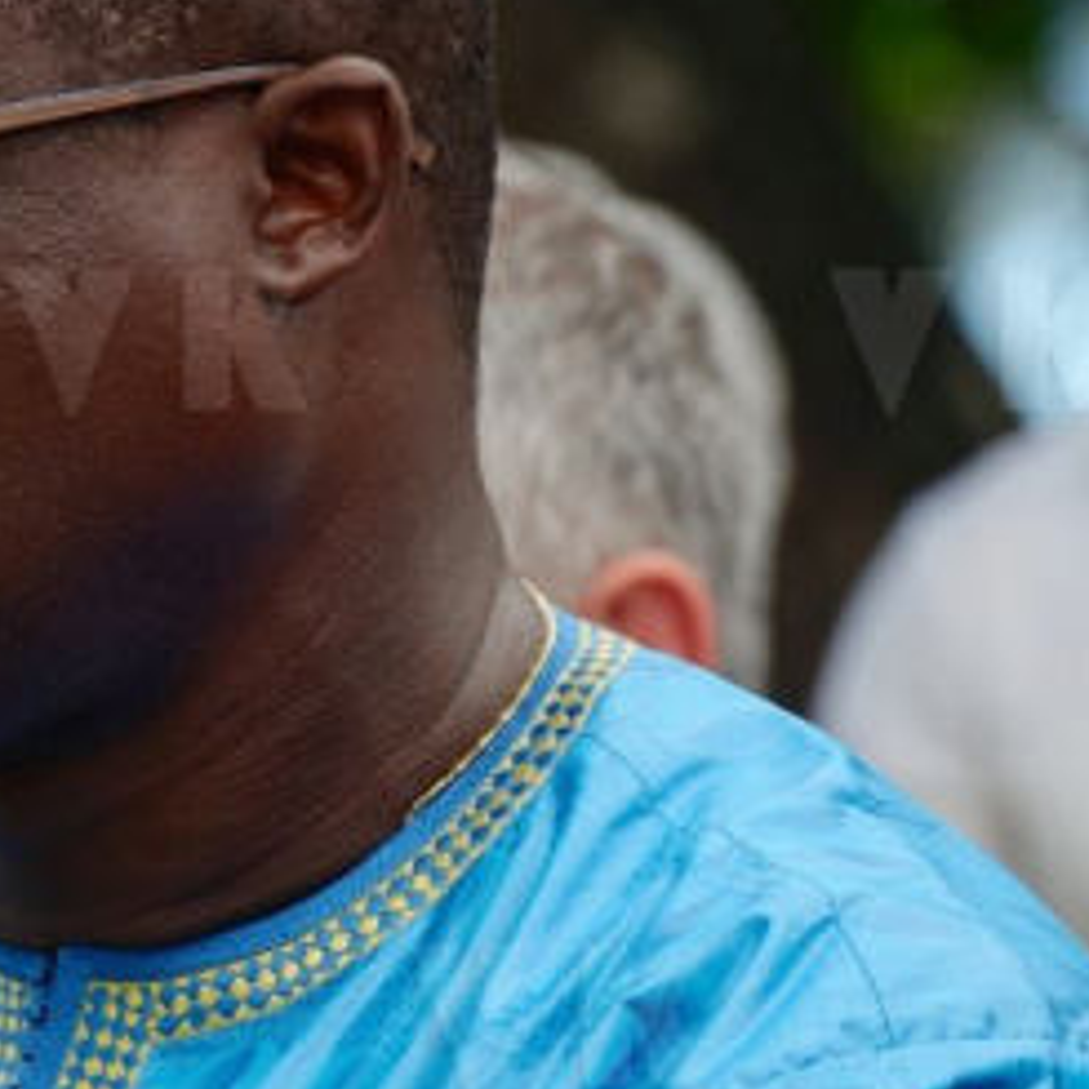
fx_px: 29542
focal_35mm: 830
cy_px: 476
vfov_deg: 2.1
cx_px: -262
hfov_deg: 2.1
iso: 100
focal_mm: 200
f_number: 6.3
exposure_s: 1/250
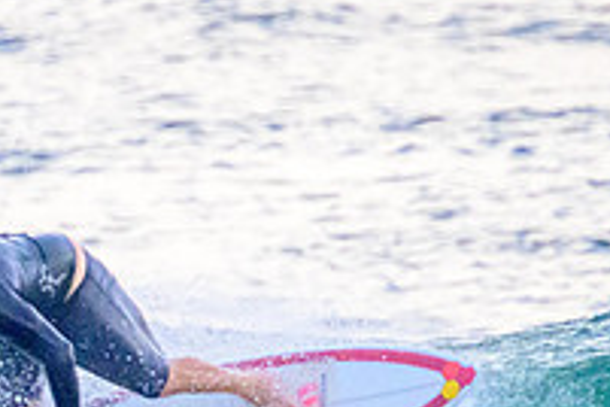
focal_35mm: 2621
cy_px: 491
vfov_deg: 0.5
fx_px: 44408
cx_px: 24
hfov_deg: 0.8
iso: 4500
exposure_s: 1/2000
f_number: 11
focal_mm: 800
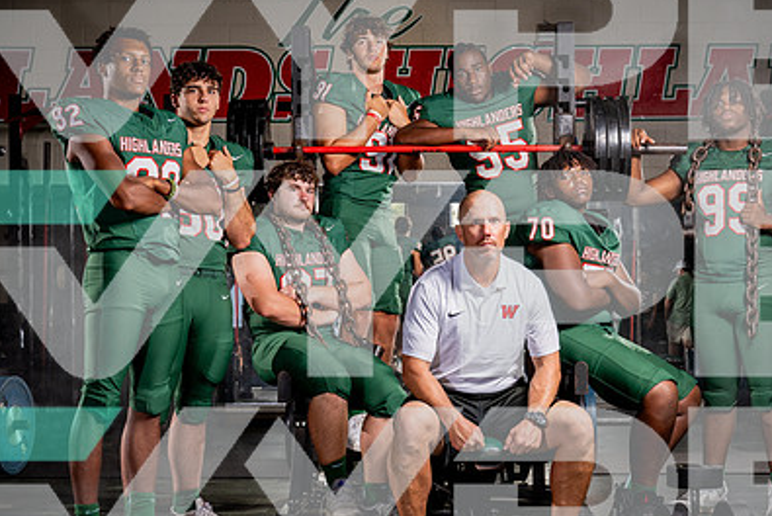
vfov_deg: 19.2
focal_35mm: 71
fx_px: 1524
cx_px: 422
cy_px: 275
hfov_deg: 28.4
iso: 400
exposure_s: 1/250
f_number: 5.6
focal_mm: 48
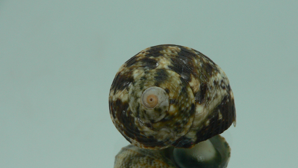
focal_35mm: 47
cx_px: 171
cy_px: 116
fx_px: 371
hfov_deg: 43.6
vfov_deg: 25.3
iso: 80
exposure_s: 1/60
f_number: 2.8
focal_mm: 4.6
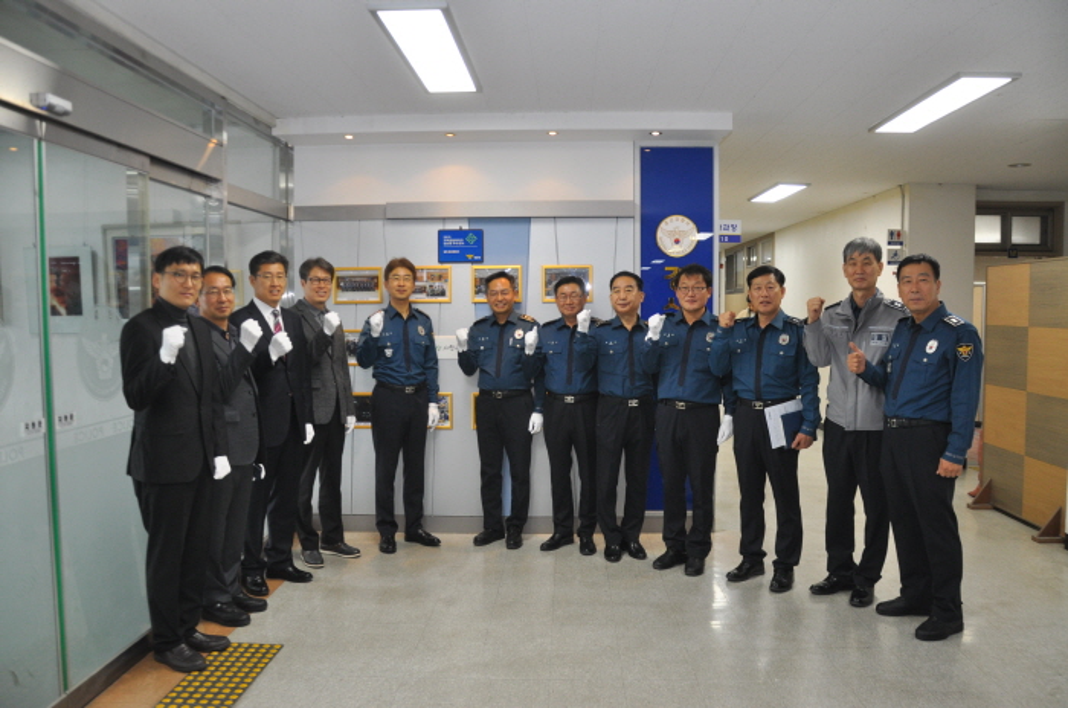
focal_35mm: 27
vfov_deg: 47.8
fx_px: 800
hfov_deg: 67.5
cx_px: 534
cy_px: 354
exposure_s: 1/60
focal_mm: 18
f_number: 4
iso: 450
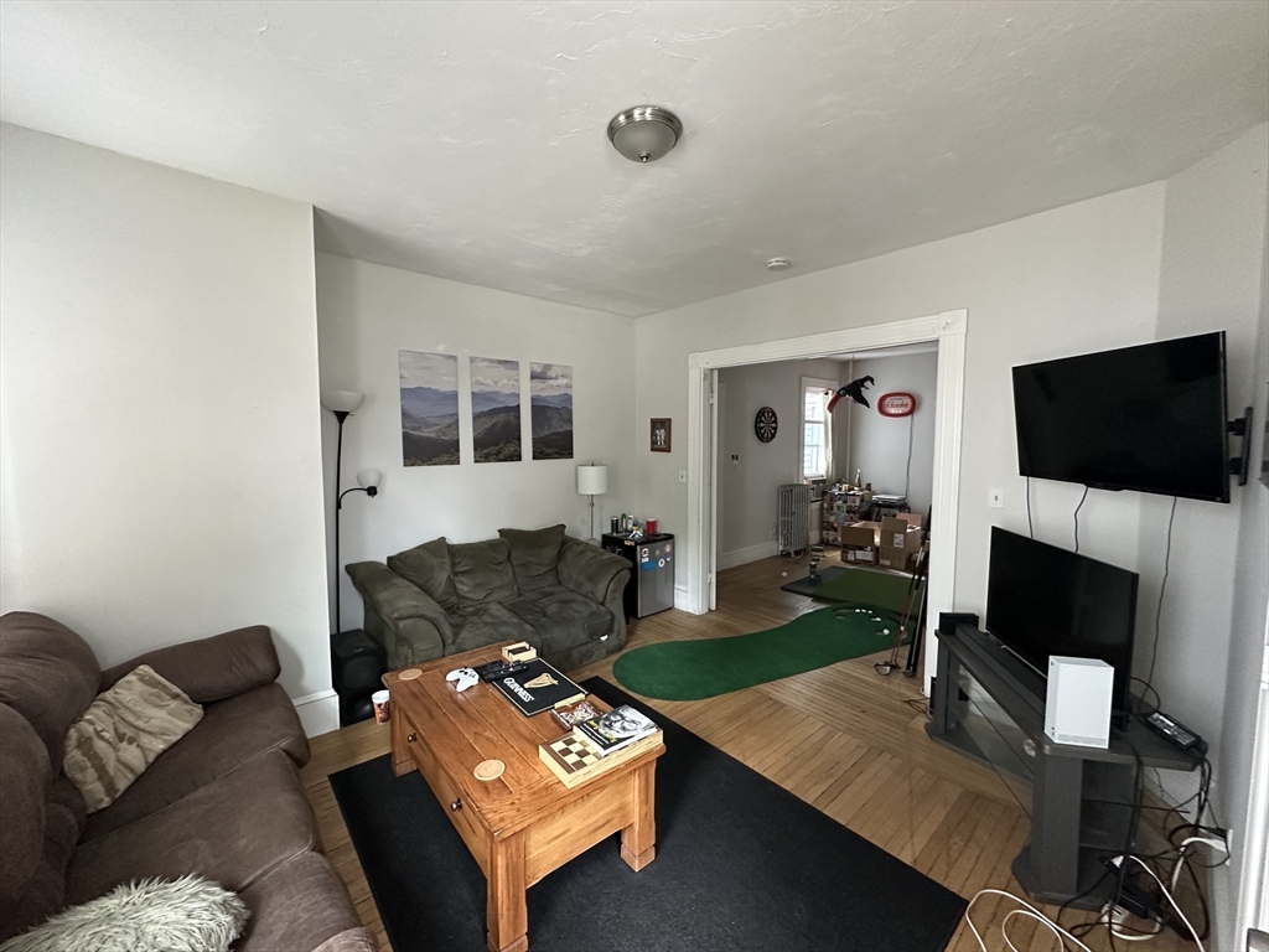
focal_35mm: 14
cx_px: 634
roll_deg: -0.3
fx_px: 513
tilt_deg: -3.3
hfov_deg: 102.1
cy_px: 476
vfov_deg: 85.7
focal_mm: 2.22
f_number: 2.2
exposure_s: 1/60
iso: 500
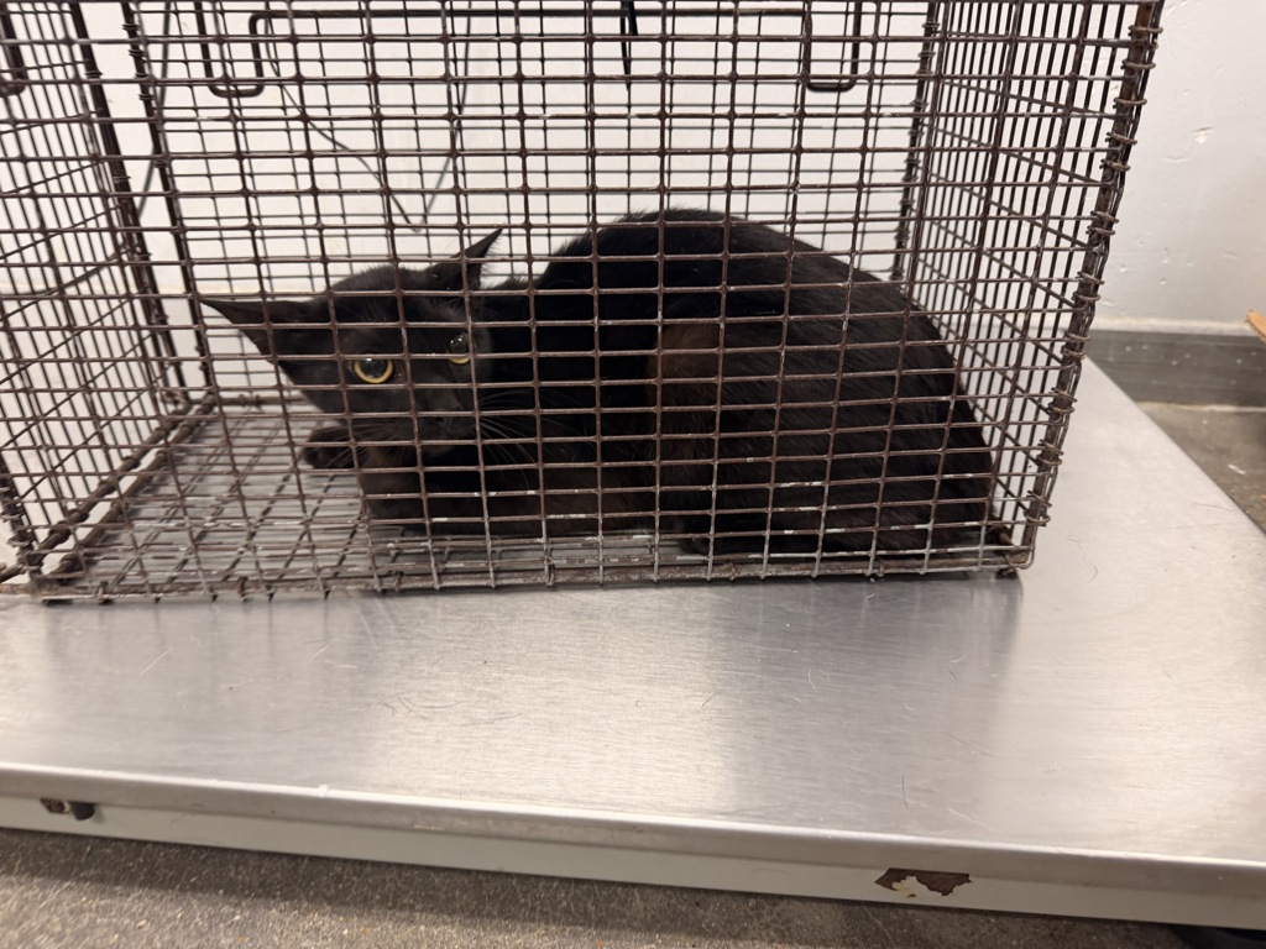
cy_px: 474
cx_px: 633
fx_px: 878
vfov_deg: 56.8
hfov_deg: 71.6
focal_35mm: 24
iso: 125
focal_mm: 6.76
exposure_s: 1/60
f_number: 1.78
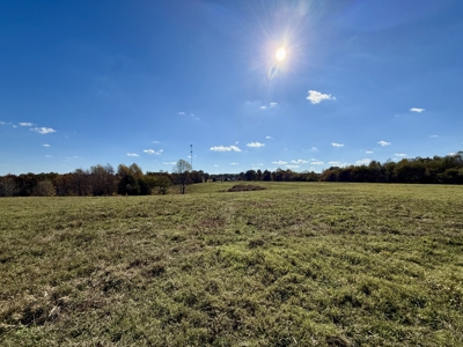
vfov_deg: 85.7
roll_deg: +0.8
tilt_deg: +3.9
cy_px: 174
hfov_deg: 102.1
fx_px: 187
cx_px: 232
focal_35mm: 14
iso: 50
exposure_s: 1/4425
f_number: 2.2
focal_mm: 2.22
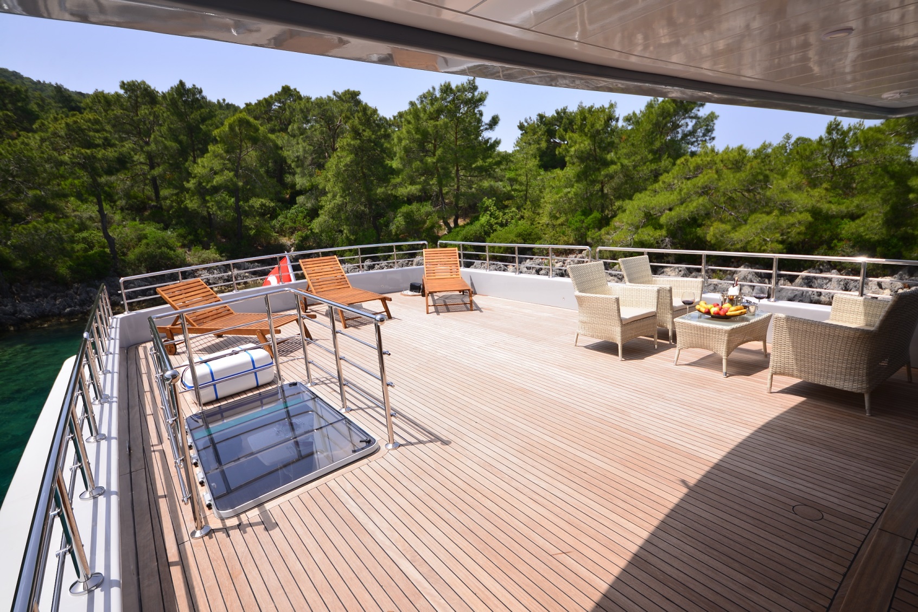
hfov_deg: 86.9
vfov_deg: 64.6
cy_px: 306
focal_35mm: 19
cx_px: 459
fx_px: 484
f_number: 5
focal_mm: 19
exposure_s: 1/320
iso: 100
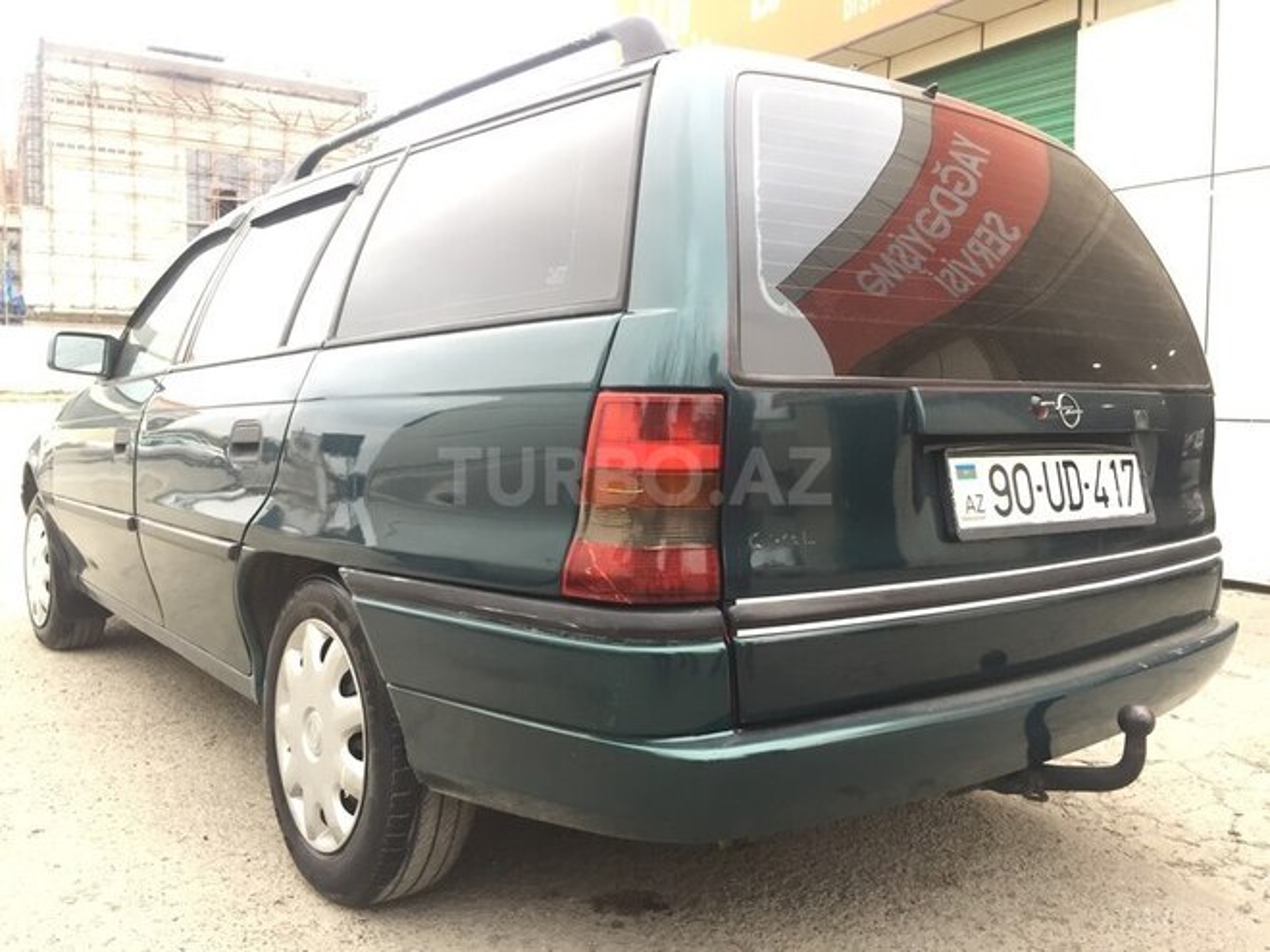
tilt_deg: -2.4
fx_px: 1064
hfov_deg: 61.7
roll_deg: -0.8
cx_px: 635
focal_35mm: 29
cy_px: 476
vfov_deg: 48.2
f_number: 2.2
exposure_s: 1/33
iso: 40
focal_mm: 4.15
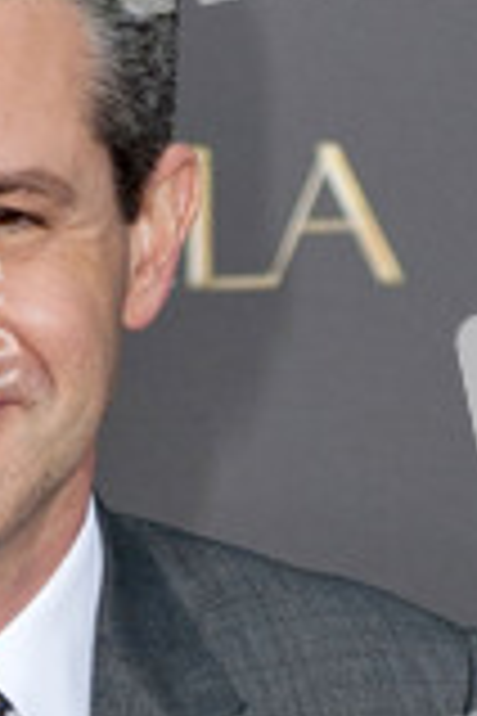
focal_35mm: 176
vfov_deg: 11.6
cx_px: -79
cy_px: 585
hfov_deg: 7.7
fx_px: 3498
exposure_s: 1/400
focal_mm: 70
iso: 400
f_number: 4
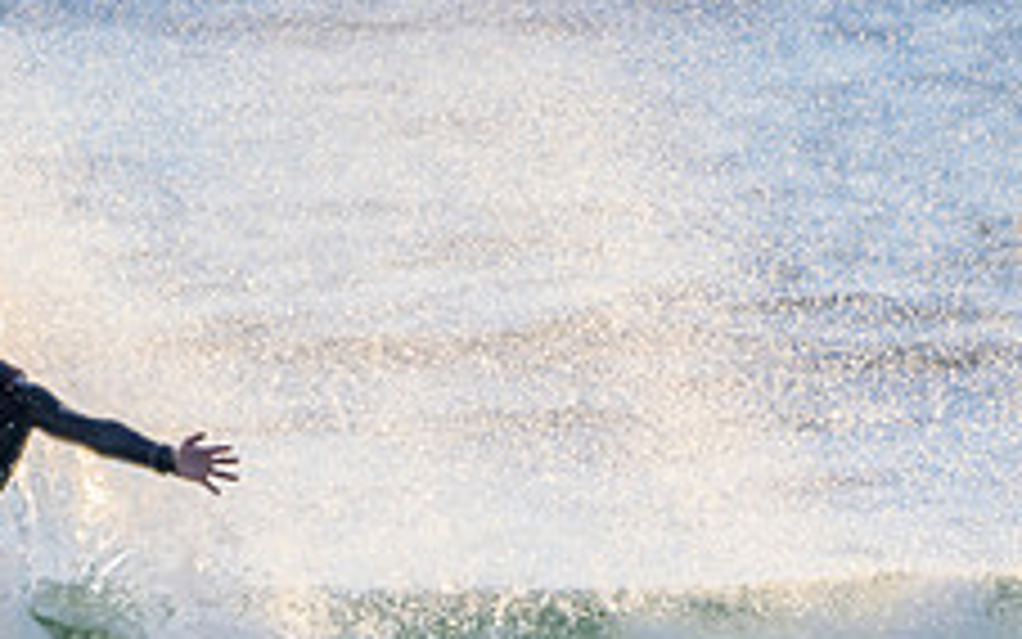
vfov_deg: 0.7
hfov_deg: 1.1
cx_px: -14
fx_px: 54382
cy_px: 776
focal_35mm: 1952
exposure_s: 1/1600
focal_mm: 500
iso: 800
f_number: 5.6
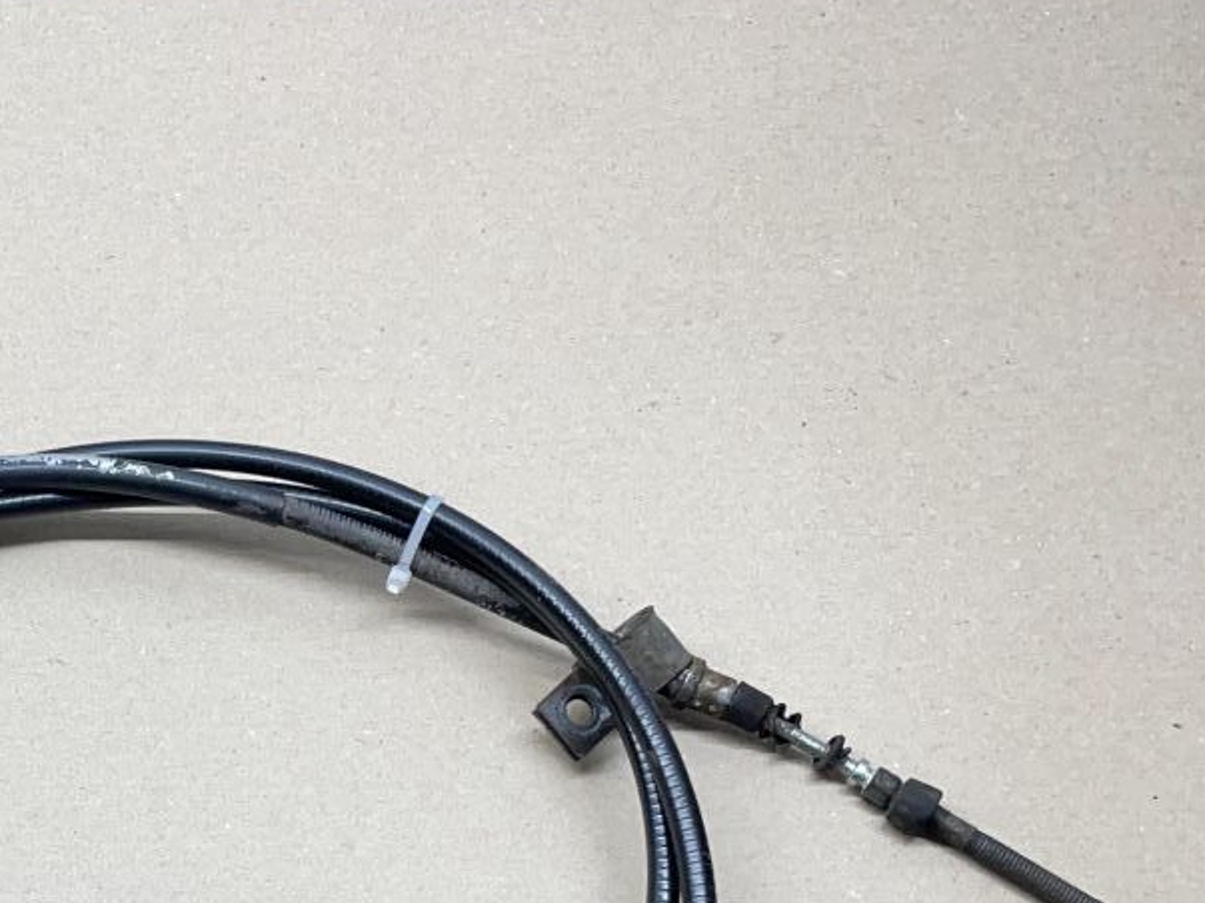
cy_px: 859
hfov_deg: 26.1
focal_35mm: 69
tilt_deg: -67.2
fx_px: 2401
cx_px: -102
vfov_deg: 20.7
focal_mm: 4.2
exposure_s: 1/100
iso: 80
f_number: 1.6
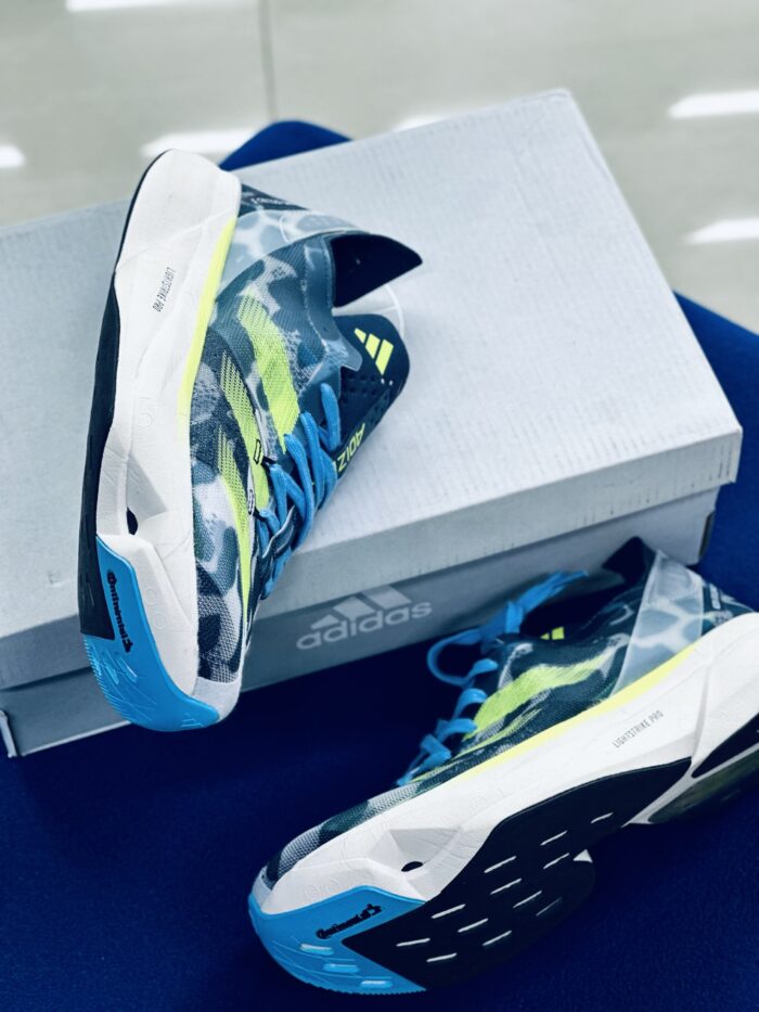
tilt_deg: -55.6
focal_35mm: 77
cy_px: 506
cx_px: 380
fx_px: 2251
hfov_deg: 19.1
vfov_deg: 25.3
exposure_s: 1/100
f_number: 2.8
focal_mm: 9
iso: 125
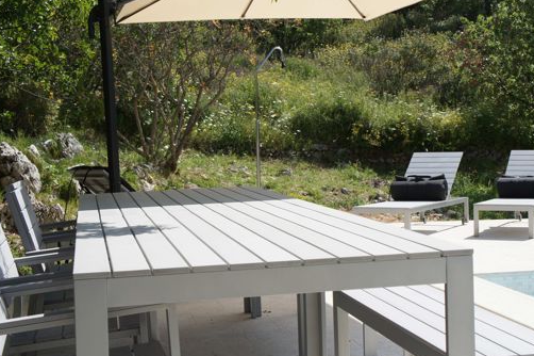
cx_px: 308
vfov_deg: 23.0
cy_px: 161
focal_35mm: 59
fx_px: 875
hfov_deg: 33.9
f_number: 8
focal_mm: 28
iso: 200
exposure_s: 1/400
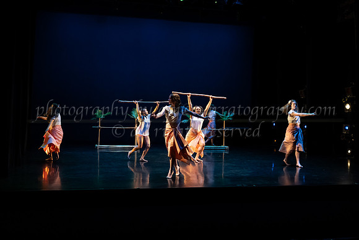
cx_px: 167
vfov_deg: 32.2
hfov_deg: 46.7
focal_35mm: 42
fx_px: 415
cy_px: 120
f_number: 3.2
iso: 4000
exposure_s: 1/400
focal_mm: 39
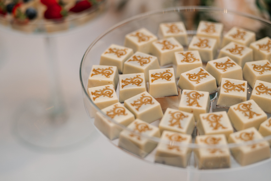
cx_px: 133
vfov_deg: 16.1
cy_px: 89
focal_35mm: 85
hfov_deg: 24.0
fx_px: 637
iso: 320
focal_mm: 83
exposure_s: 1/160
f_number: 2.7
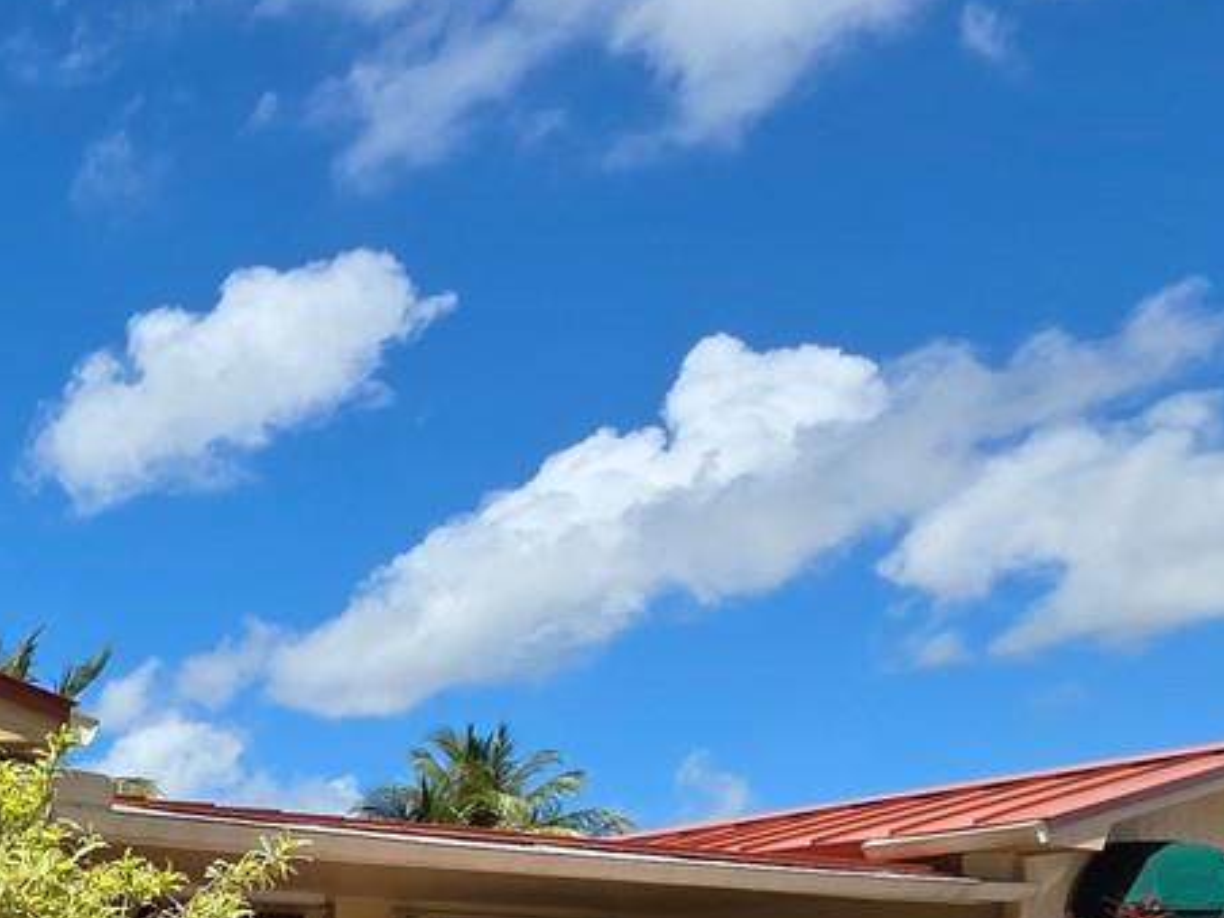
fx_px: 1627
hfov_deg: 29.2
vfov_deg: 28.0
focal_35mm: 46
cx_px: -525
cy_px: 1067
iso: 40
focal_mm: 2.2
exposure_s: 1/2905
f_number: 1.9
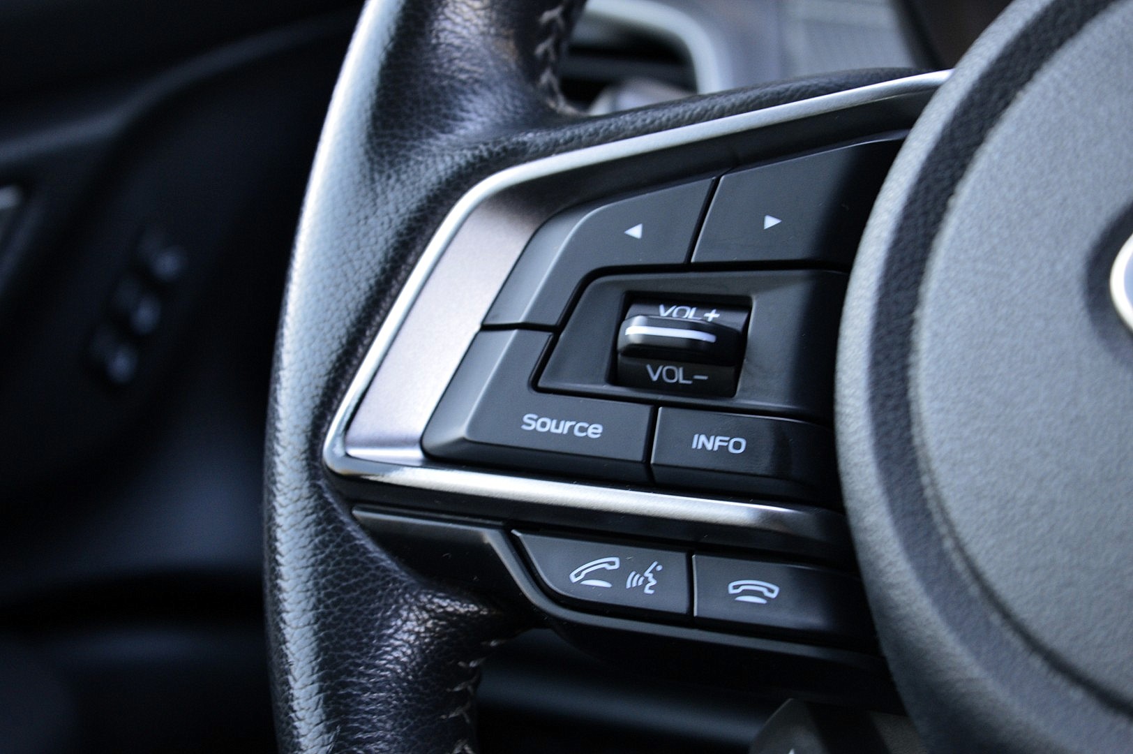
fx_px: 2594
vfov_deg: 16.5
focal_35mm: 82
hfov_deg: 24.6
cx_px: 566
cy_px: 377
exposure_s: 1/50
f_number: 5.6
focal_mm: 55
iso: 800
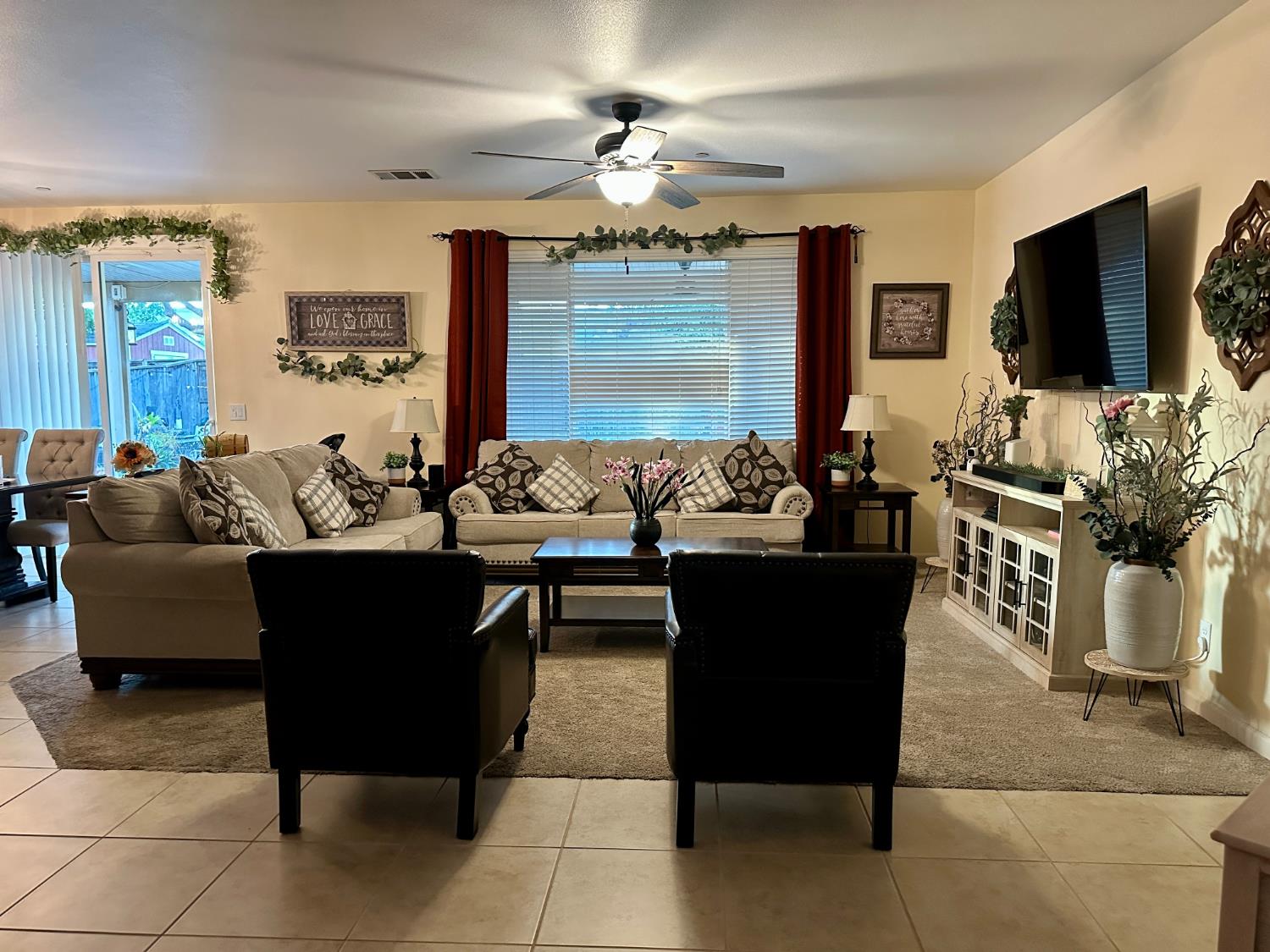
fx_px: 881
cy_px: 476
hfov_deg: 71.6
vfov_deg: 56.8
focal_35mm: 24
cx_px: 635
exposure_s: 1/60
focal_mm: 6.86
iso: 640
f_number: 1.78
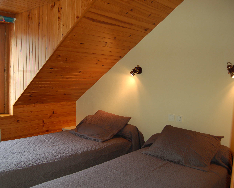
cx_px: 93
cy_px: 95
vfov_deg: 45.1
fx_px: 226
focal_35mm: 33
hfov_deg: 54.4
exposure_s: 1/60
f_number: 3.5
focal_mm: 19
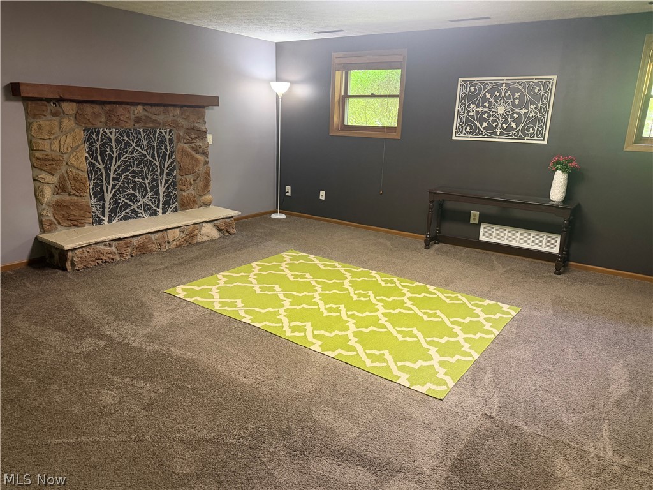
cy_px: 245
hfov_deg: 71.6
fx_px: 453
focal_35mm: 24
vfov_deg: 56.8
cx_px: 326
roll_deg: -1.3
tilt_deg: -15.6
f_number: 1.78
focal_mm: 6.76
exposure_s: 1/60
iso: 320
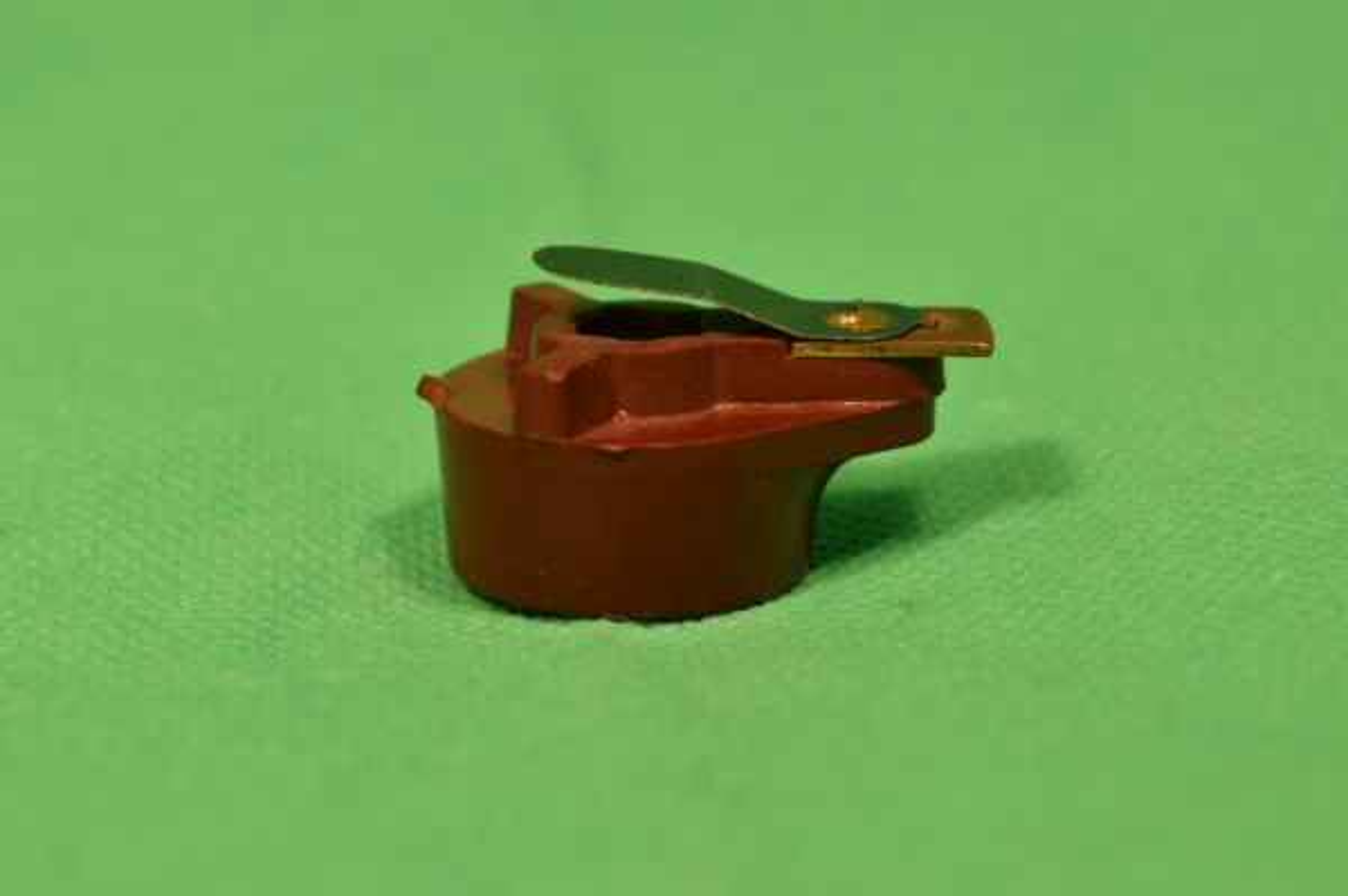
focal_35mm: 82
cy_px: 448
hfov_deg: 24.6
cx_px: 674
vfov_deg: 16.5
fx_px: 3087
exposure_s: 1/100
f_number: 5.6
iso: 100
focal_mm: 55
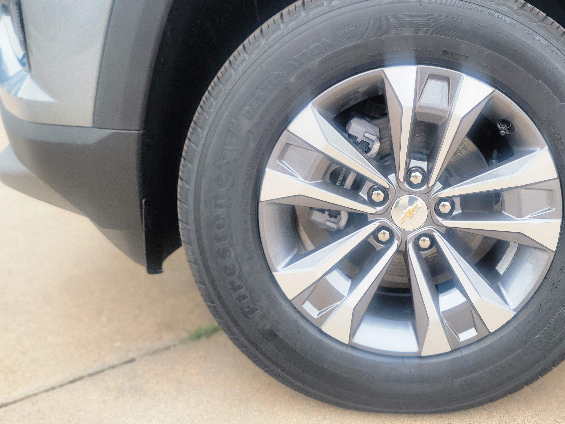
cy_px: 177
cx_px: 378
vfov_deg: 40.6
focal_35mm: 35
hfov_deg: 51.6
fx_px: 571
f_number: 1.8
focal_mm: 6.7
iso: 64
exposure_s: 1/120
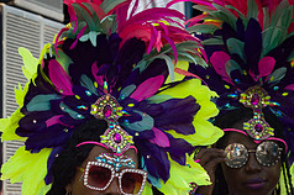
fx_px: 2226
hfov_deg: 7.6
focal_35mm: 273
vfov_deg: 5.0
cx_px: 121
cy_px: 225
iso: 100
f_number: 8
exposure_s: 1/200
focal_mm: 112
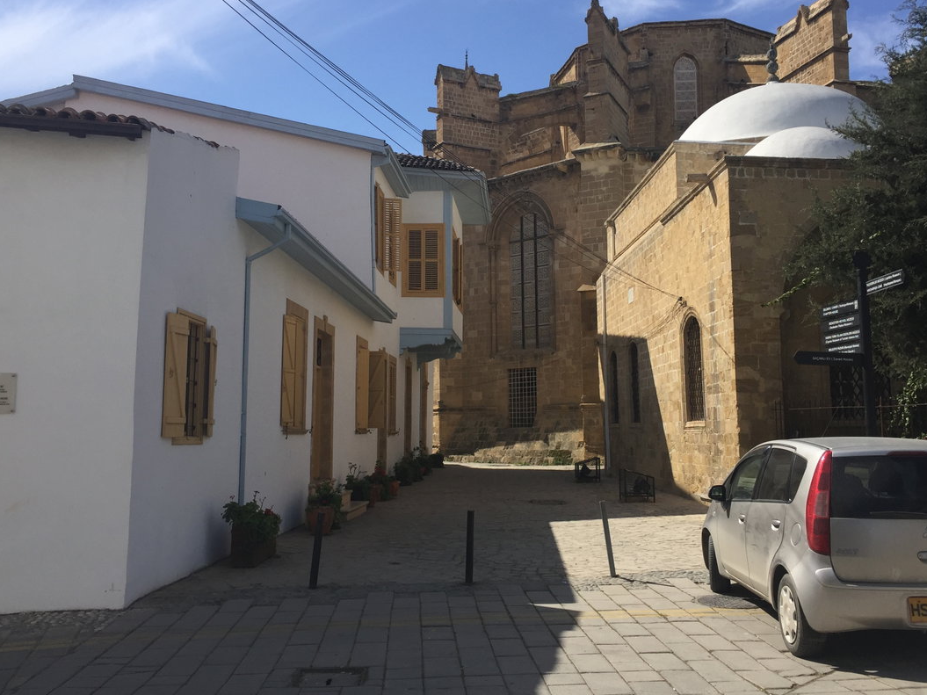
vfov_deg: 42.9
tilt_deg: +6.7
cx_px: 467
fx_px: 884
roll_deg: -1.2
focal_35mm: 33
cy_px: 317
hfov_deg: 55.4
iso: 32
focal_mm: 4.15
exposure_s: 1/2326
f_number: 2.2
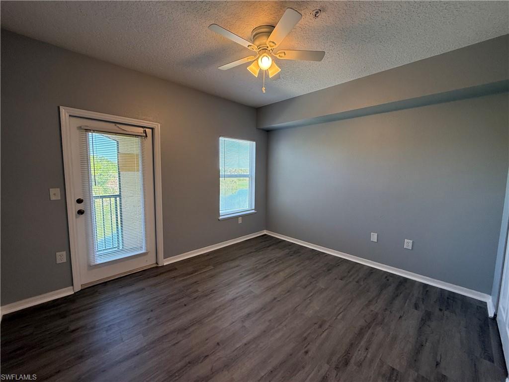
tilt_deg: -5.3
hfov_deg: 102.1
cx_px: 254
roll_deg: -1.0
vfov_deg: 85.7
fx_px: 206
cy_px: 191
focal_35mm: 14
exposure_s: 1/120
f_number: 2.2
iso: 160
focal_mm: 2.22
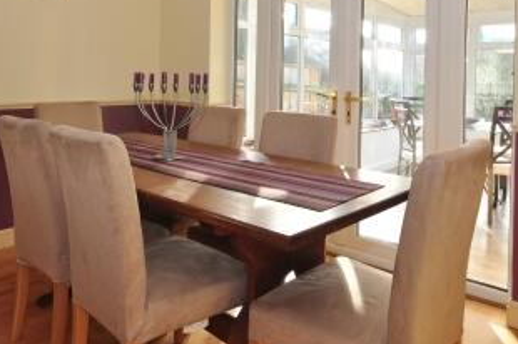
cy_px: 78
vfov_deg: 42.0
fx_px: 431
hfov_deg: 62.0
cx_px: 267
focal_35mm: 30
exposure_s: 1/5
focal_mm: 10
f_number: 11
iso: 200
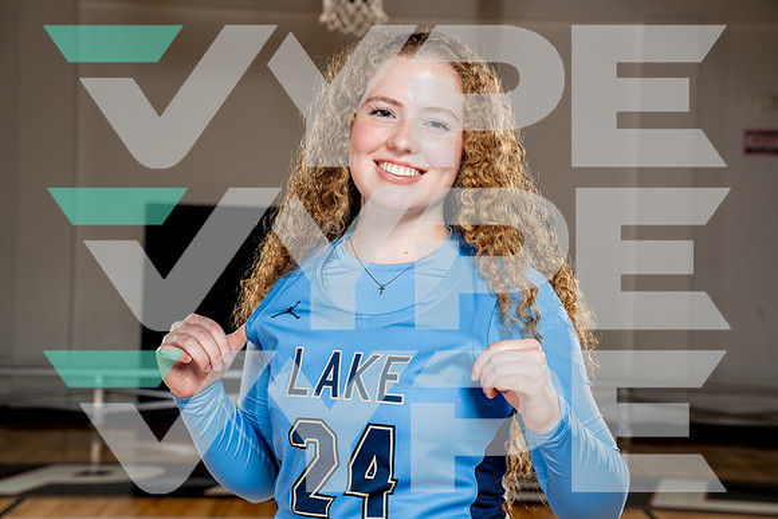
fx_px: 1232
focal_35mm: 57
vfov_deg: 23.8
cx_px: 389
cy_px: 260
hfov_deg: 35.0
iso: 200
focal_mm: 57
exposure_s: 1/250
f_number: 5.6
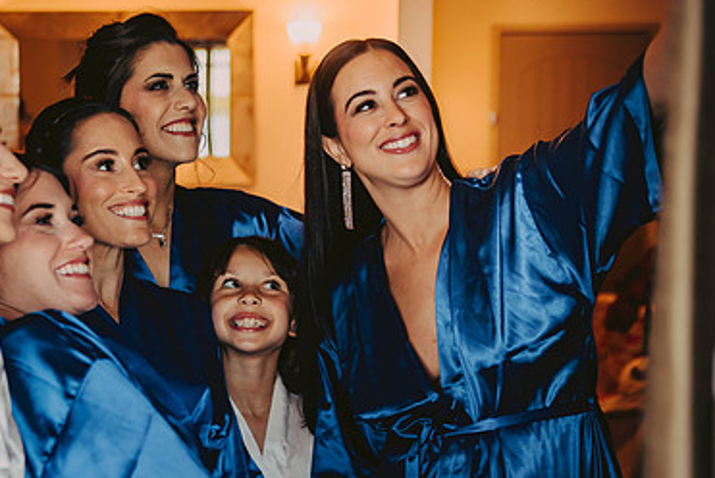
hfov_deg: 26.8
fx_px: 1491
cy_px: 300
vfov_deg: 18.2
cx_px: 227
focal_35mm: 75
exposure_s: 1/125
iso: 200
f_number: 2.8
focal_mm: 48
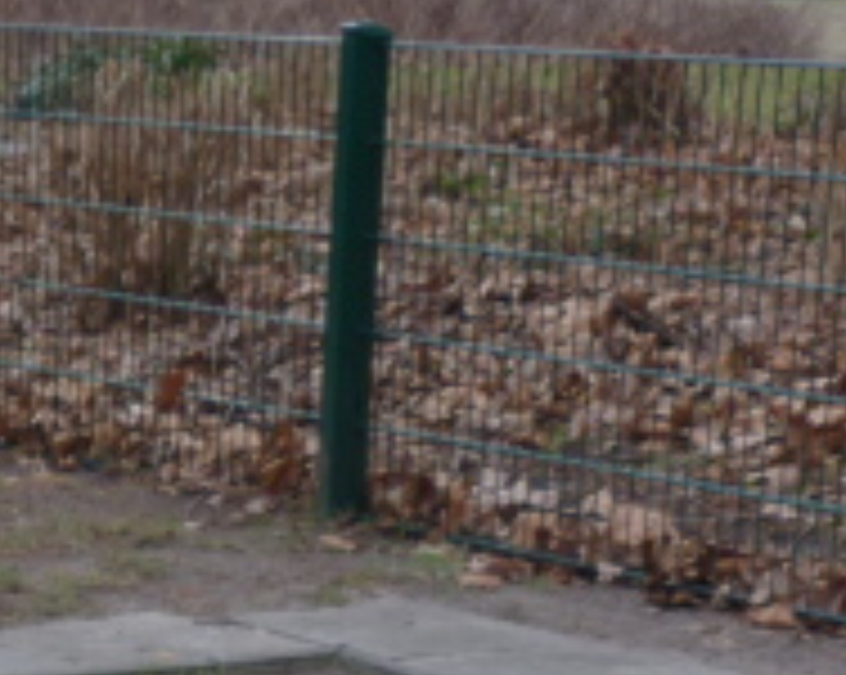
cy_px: 1305
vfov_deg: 9.4
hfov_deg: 12.1
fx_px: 3852
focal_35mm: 154
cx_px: -324
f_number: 3.1
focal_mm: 6.7
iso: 80
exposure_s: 1/160
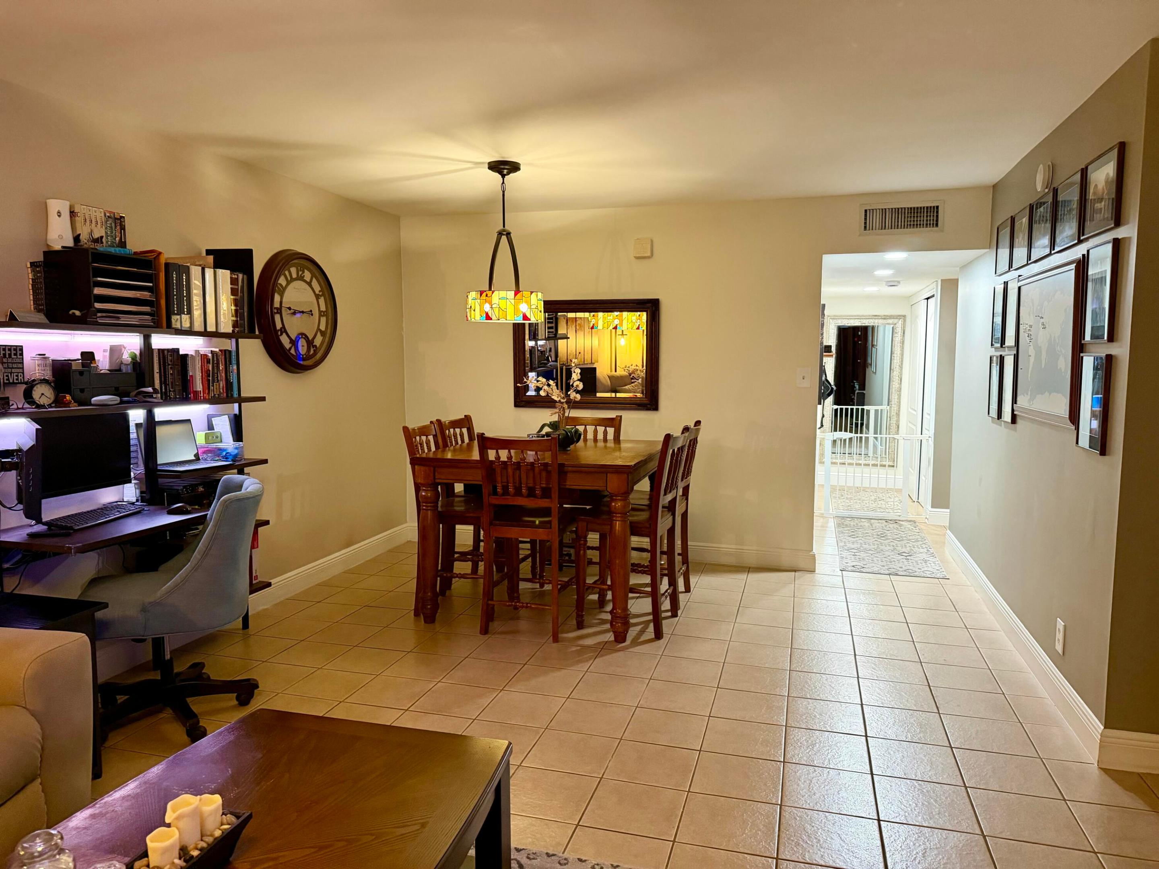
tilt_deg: -5.2
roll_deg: +0.3
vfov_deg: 56.8
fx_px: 804
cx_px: 580
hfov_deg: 71.6
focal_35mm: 24
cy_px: 434
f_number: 1.78
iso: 500
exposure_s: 1/60
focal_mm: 6.76
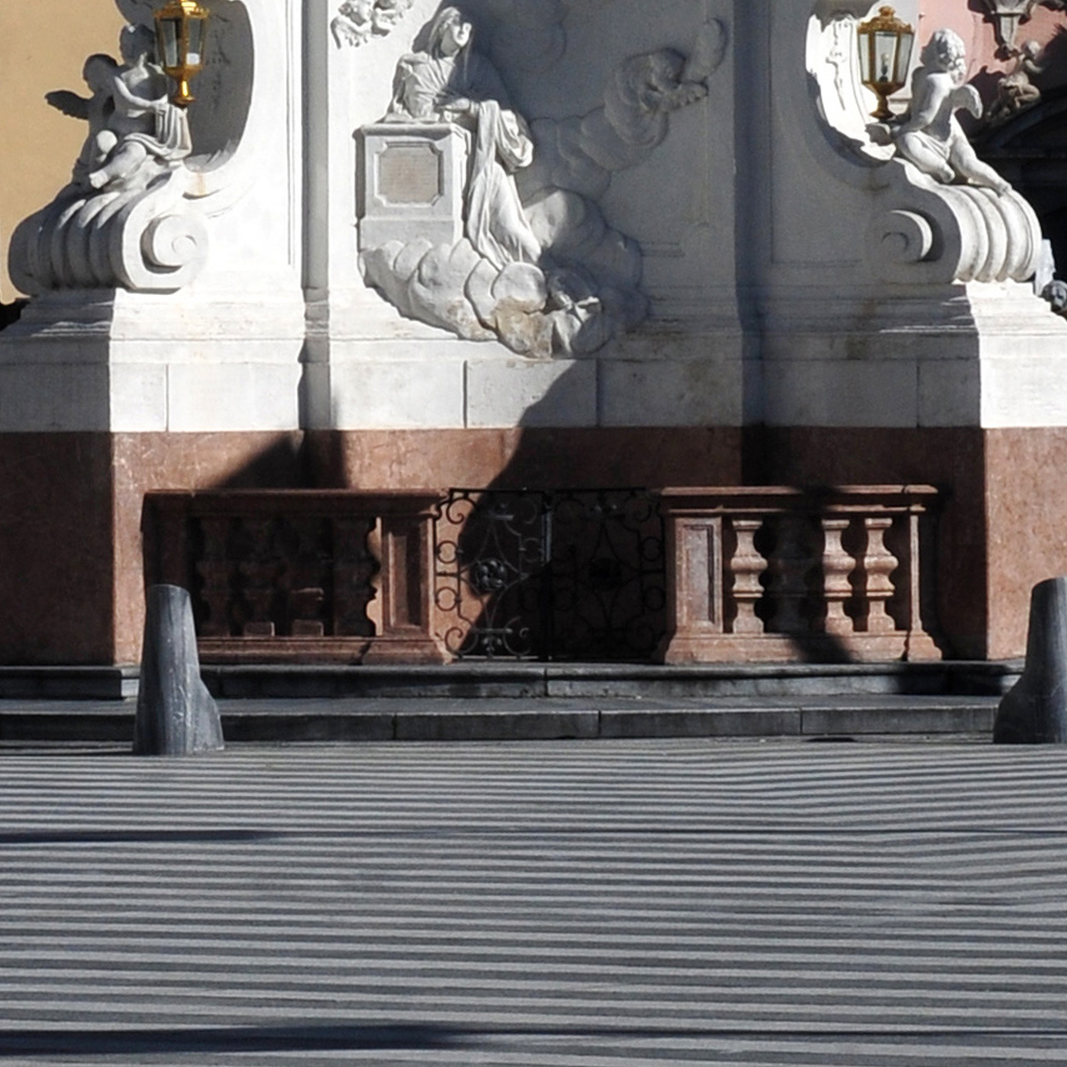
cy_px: -809
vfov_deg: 5.4
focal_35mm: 318
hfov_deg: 5.5
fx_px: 11090
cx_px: 199
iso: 200
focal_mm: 50
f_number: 11
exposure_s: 1/500
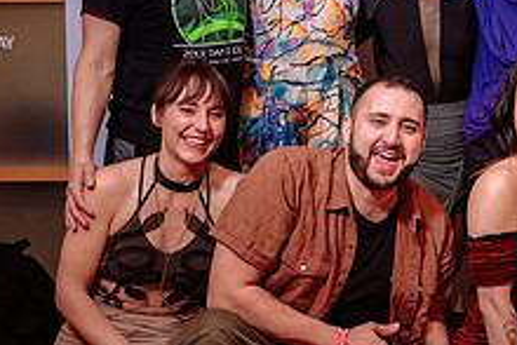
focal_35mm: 101
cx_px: 658
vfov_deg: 13.5
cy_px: 93
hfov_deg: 18.8
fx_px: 1451
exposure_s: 1/100
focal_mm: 34
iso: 500
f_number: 5
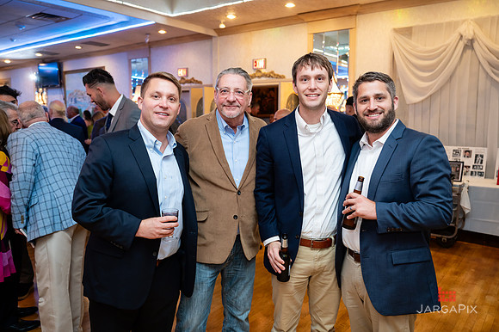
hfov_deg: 62.4
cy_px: 166
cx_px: 250
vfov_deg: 43.9
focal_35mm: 30
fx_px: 412
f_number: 3.2
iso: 1250
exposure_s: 1/200
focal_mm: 29
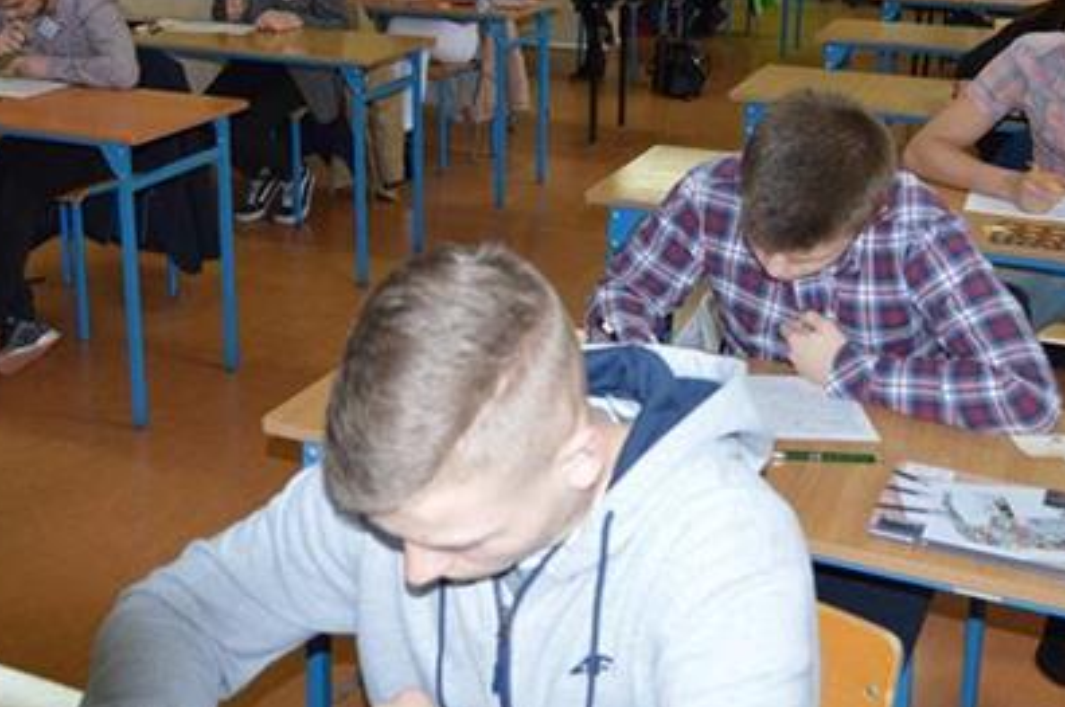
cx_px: 446
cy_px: 145
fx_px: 1383
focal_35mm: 47
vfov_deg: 28.1
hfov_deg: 42.0
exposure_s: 1/60
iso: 400
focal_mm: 19
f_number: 3.5
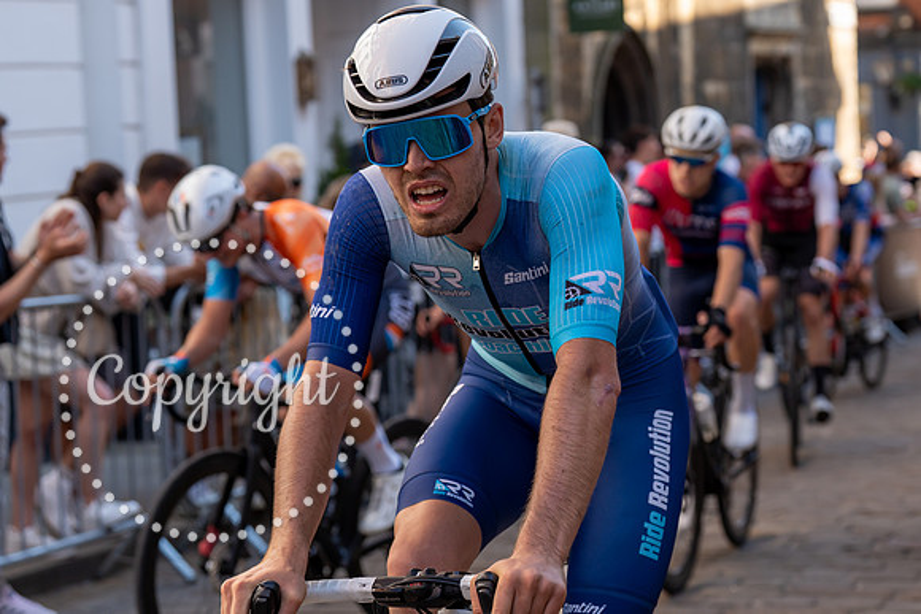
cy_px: 221
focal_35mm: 90
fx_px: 2294
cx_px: 590
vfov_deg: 15.2
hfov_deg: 22.6
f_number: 4
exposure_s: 1/1000
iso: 500
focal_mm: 70
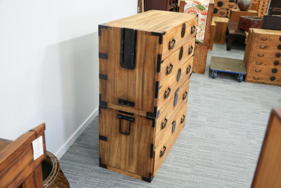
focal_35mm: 35
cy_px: 94
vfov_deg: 37.9
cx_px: 140
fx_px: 273
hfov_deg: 54.4
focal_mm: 35
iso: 1000
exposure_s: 1/40
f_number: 4
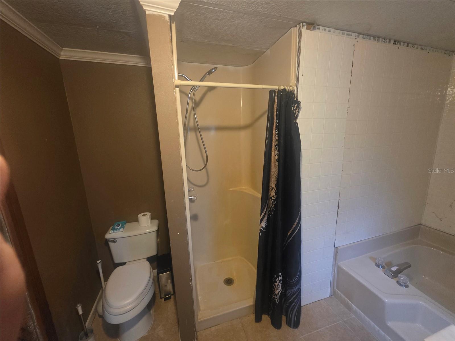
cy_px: 170
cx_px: 228
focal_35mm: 13
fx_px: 171
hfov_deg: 106.2
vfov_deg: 89.9
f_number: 1.9
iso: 1000
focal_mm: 2.2
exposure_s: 1/60
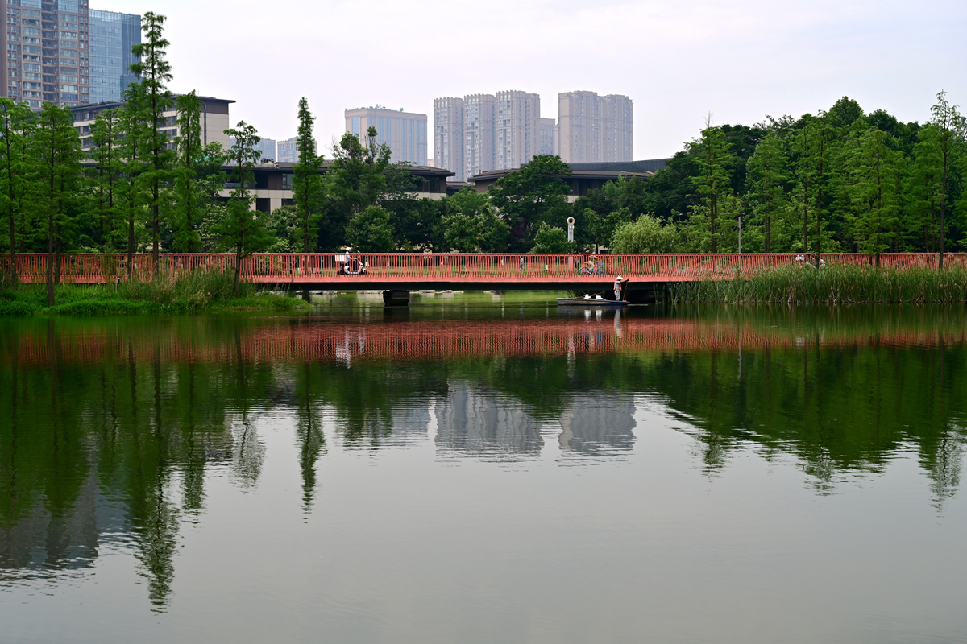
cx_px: 484
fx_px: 1477
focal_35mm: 55
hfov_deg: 36.2
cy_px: 322
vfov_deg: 24.6
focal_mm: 55
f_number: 8
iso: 100
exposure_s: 1/160
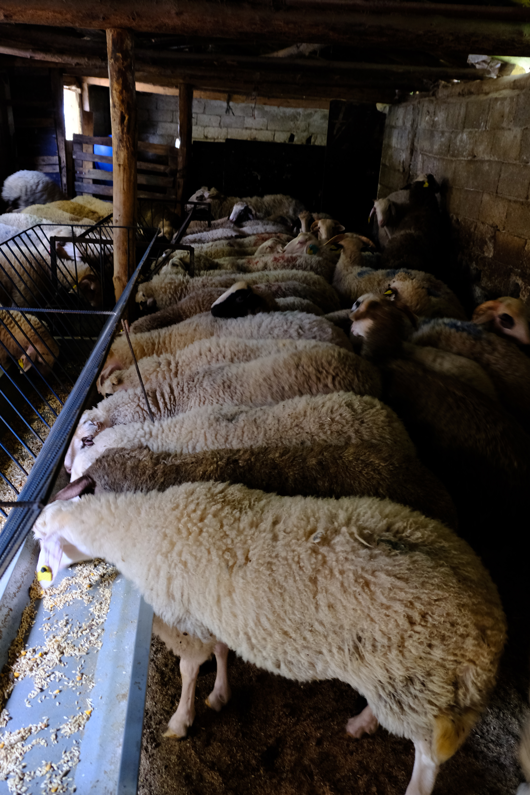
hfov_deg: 47.9
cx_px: 265
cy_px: 398
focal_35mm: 27
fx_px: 596
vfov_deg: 67.4
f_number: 4
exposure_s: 1/25
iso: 2000
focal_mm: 18
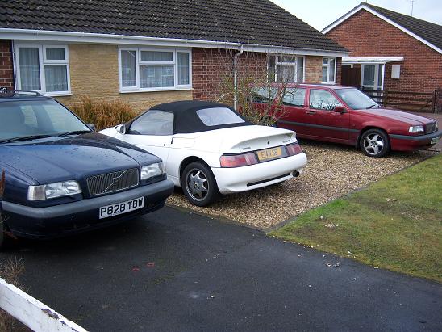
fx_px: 460
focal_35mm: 36
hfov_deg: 51.4
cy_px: 166
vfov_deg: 39.7
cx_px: 221
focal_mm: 7.5
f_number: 2.8
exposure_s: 1/320
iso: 80
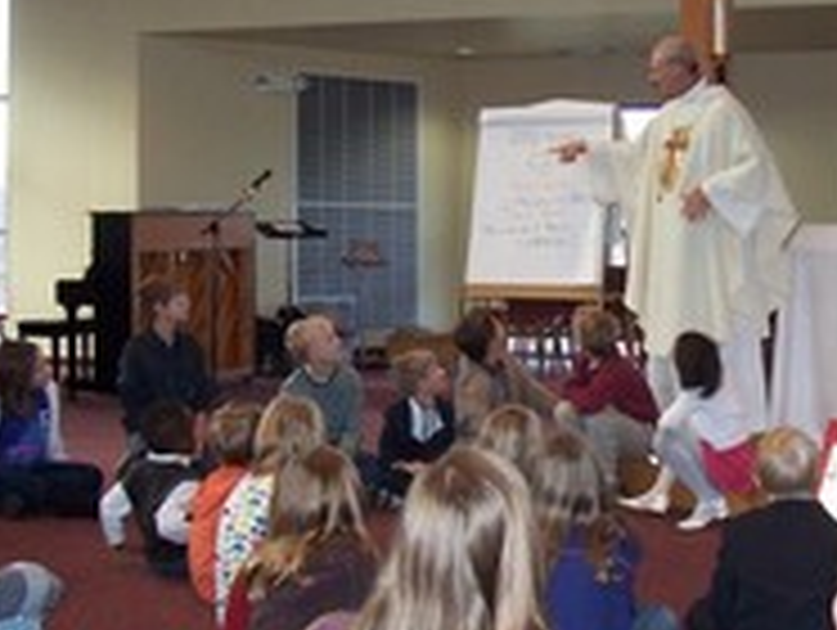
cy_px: 290
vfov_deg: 23.0
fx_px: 1549
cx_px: 590
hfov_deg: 29.9
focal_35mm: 64
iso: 125
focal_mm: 5.6
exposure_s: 1/60
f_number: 2.7
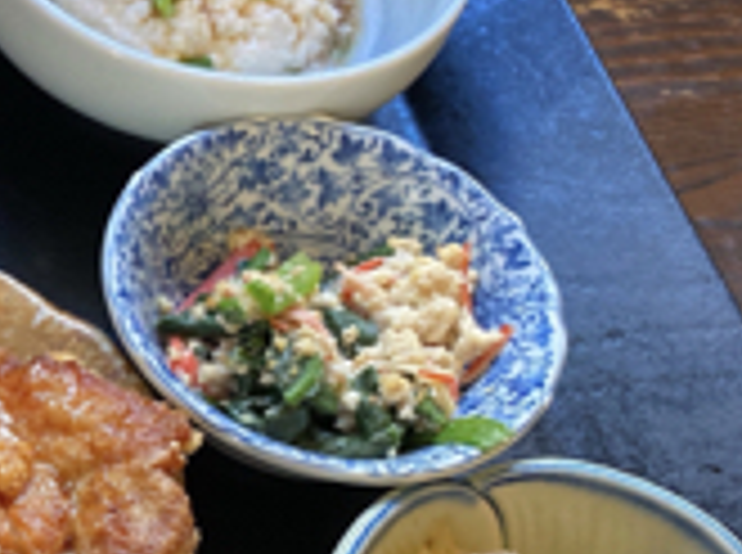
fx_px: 1690
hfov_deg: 21.6
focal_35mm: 79
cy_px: 507
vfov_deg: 18.3
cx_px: -301
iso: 160
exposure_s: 1/50
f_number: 1.8
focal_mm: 4.25
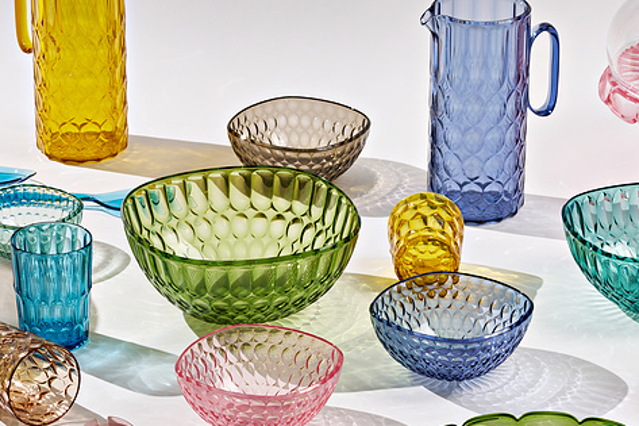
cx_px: 292
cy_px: 319
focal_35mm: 165
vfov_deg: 8.3
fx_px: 2928
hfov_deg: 12.5
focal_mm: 90
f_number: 18
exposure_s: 1/2.5
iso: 100
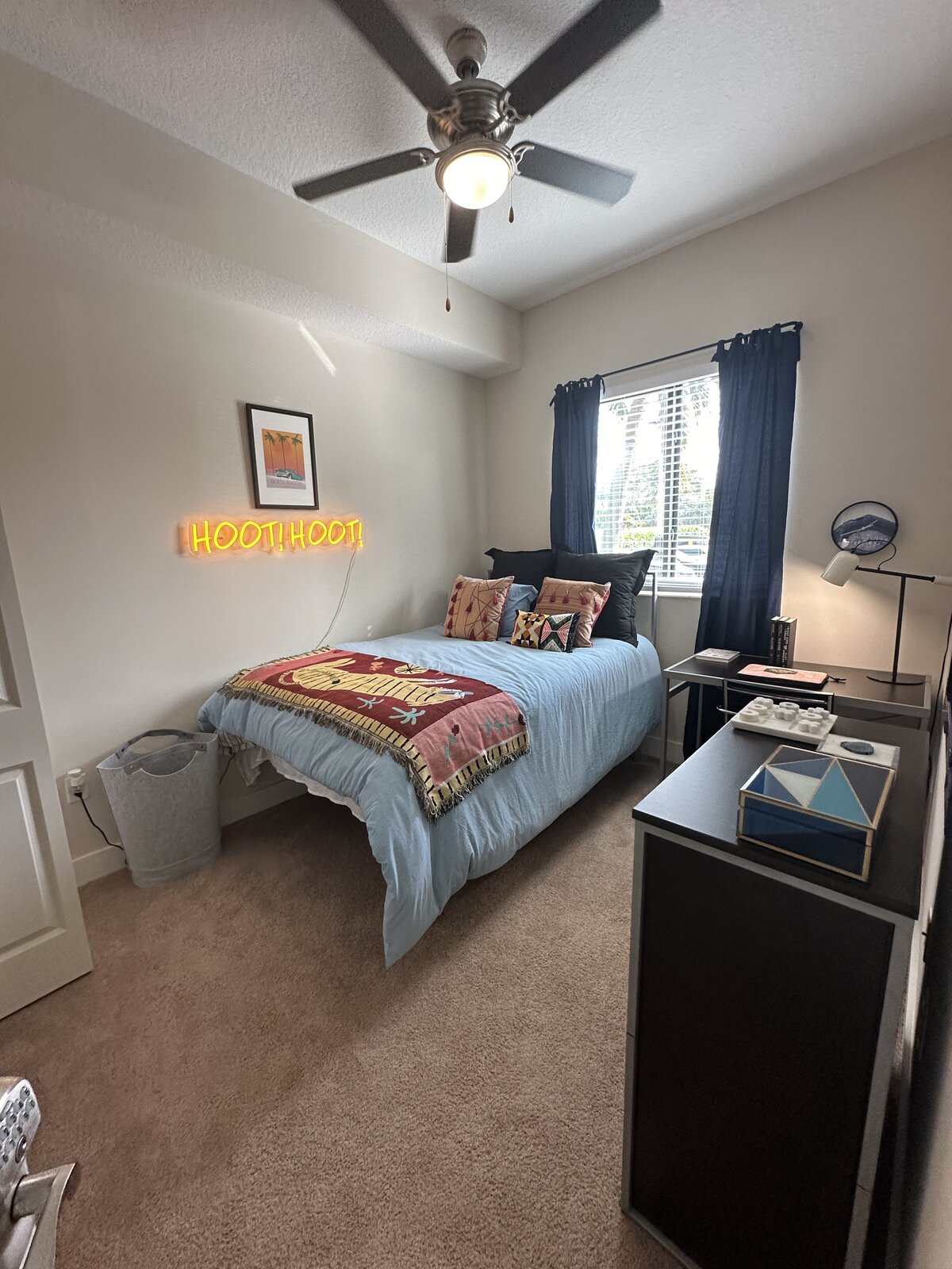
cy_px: 634
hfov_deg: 85.7
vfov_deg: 102.1
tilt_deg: -13.7
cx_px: 476
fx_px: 513
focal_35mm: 14
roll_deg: -1.5
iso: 160
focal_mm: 2.22
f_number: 2.2
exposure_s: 1/120
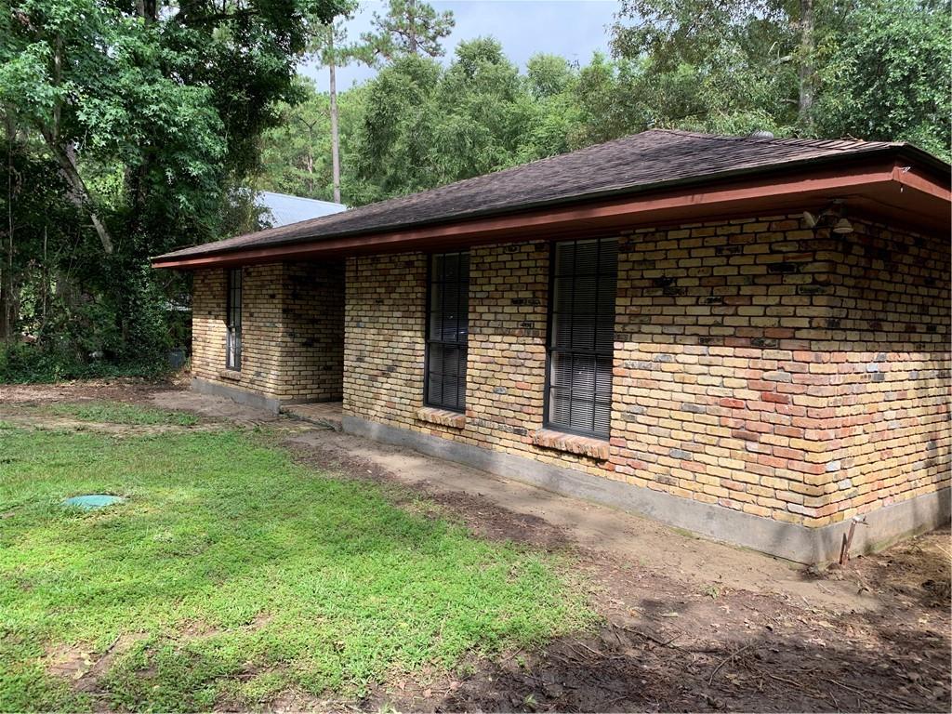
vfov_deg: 53.1
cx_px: 476
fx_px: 715
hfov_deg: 67.3
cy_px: 357
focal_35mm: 26
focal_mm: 4.25
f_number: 1.8
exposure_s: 1/444
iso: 25
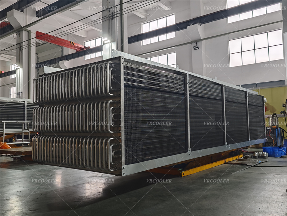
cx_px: 144
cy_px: 108
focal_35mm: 31
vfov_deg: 45.4
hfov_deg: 58.4
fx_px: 257
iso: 500
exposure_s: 1/101
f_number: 1.6
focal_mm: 6.55
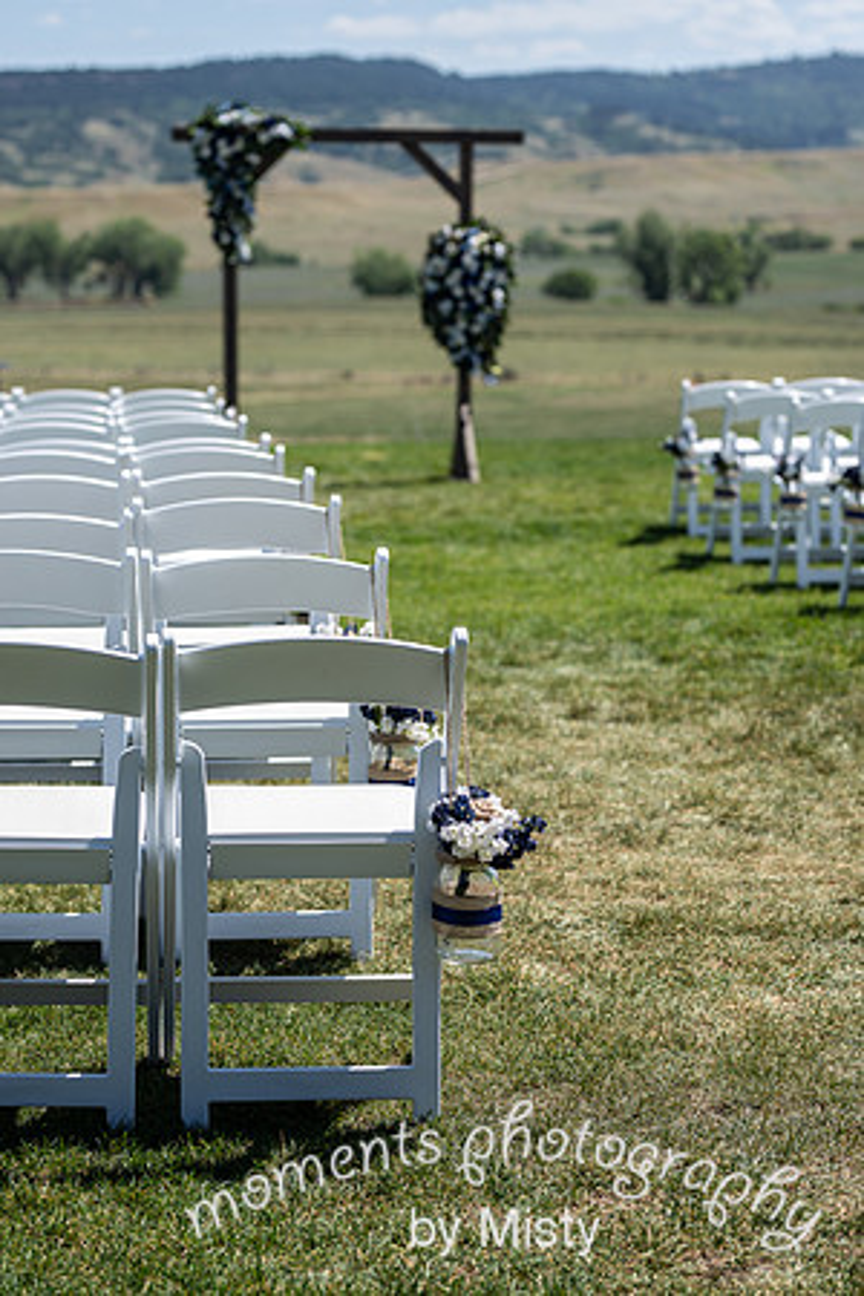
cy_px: 648
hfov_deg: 16.1
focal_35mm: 85
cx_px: 432
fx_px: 3060
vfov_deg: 23.9
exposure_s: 1/500
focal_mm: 85
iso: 80
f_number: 4
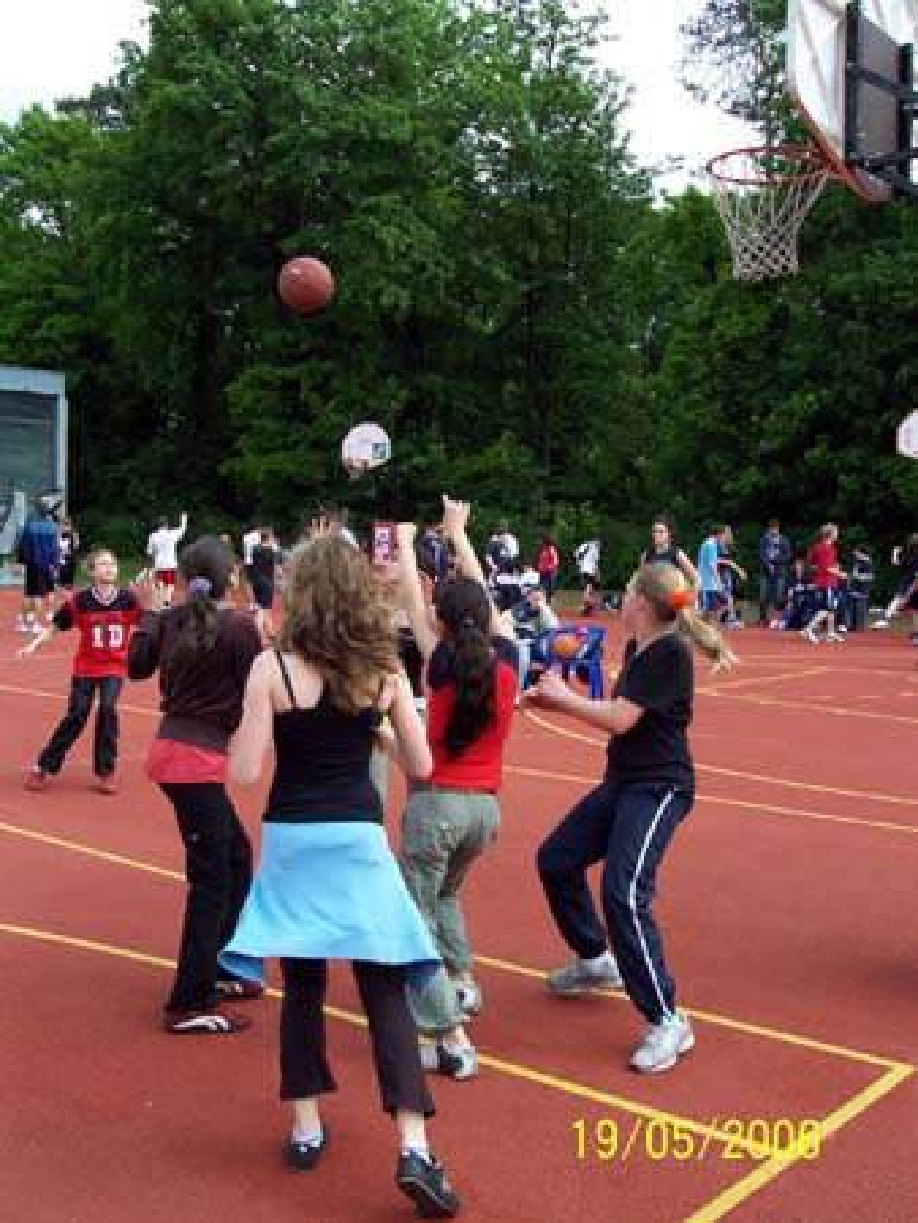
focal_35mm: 38
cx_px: 459
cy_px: 612
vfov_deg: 49.0
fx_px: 1342
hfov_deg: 37.8
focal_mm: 8
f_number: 4.8
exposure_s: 1/350
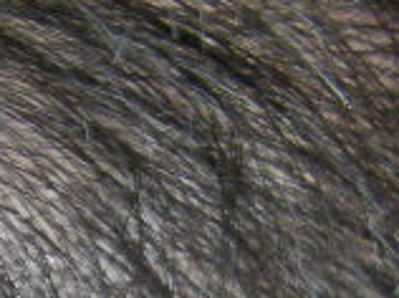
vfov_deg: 9.3
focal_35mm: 154
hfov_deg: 12.7
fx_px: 1772
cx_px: 28
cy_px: 470
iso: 200
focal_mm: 6.8
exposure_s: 1/16
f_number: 3.5
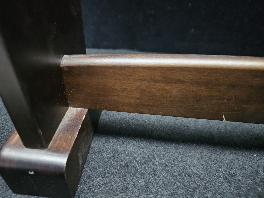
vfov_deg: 58.9
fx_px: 175
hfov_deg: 73.9
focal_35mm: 23
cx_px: 132
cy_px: 99
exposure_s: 1/18
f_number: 1.7
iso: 1600
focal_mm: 6.3
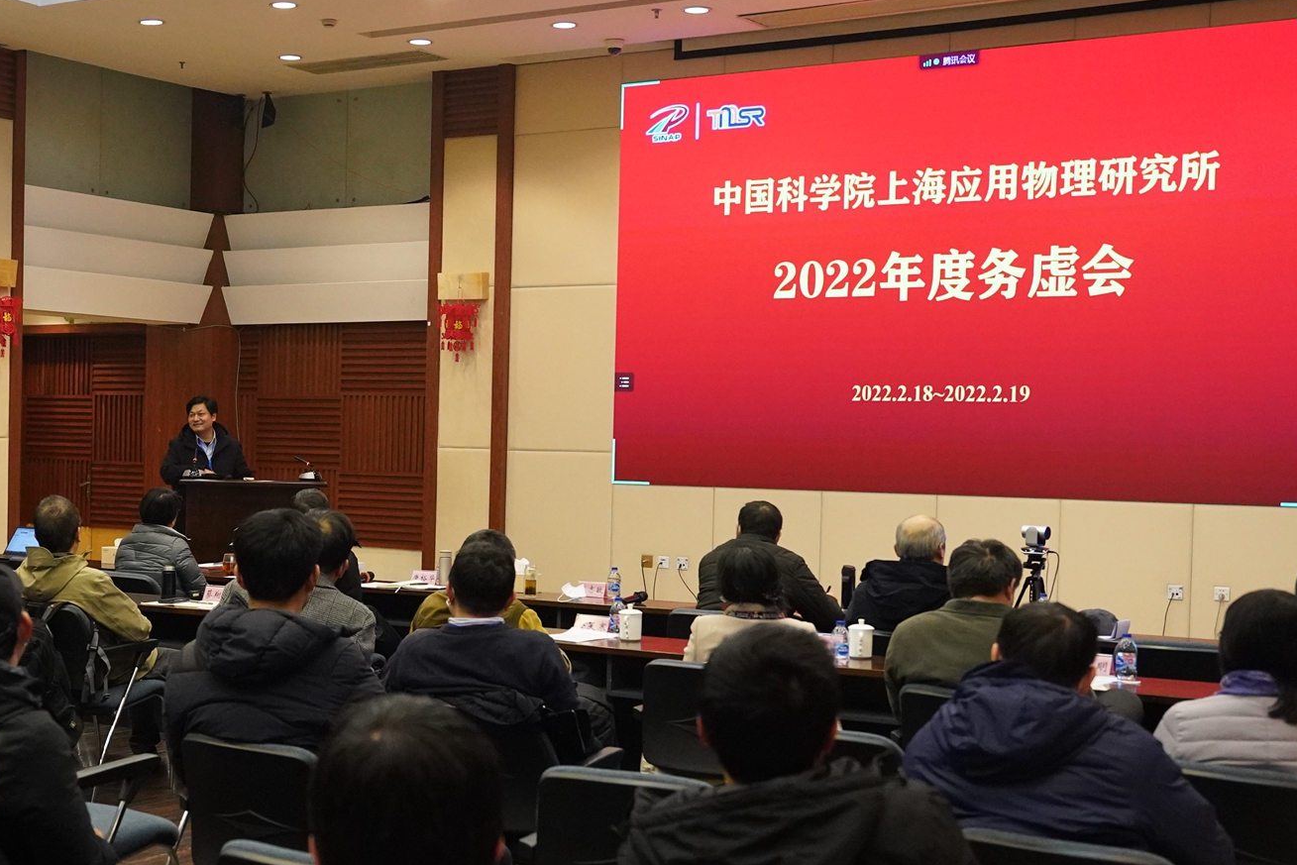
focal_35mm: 55
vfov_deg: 24.6
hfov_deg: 35.4
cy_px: 512
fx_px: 1982
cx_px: 314
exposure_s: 1/160
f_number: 2.8
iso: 3200
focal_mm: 24
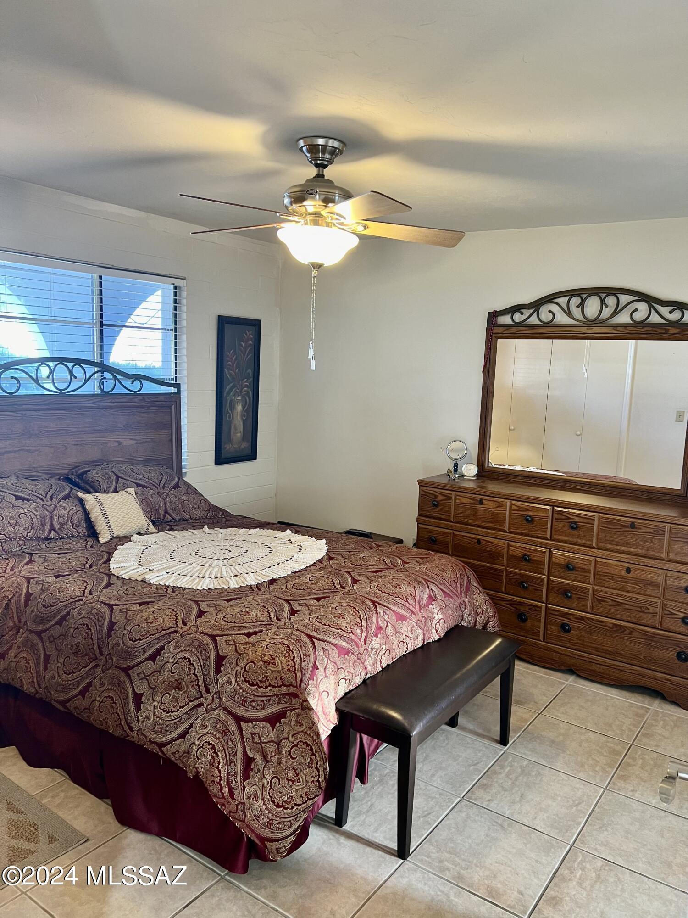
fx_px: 689
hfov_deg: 53.1
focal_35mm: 26
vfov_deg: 67.3
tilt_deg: -6.7
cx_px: 344
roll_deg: -1.7
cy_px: 459
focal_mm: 5.7
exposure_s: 1/60
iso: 100
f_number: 1.5
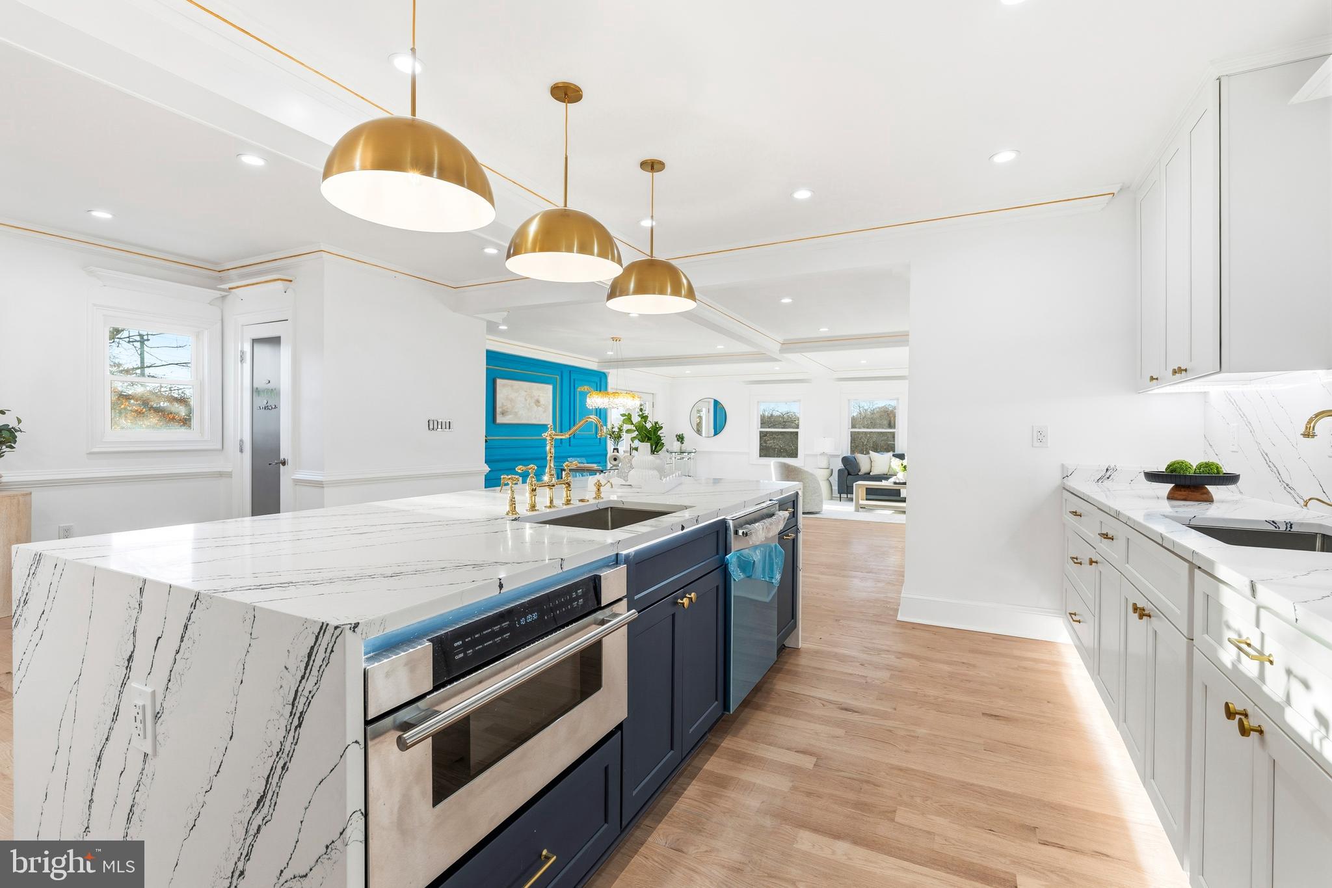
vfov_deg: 73.7
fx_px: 592
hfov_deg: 96.7
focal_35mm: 16
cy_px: 444
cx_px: 666
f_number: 8
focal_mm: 16
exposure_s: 1/80
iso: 160
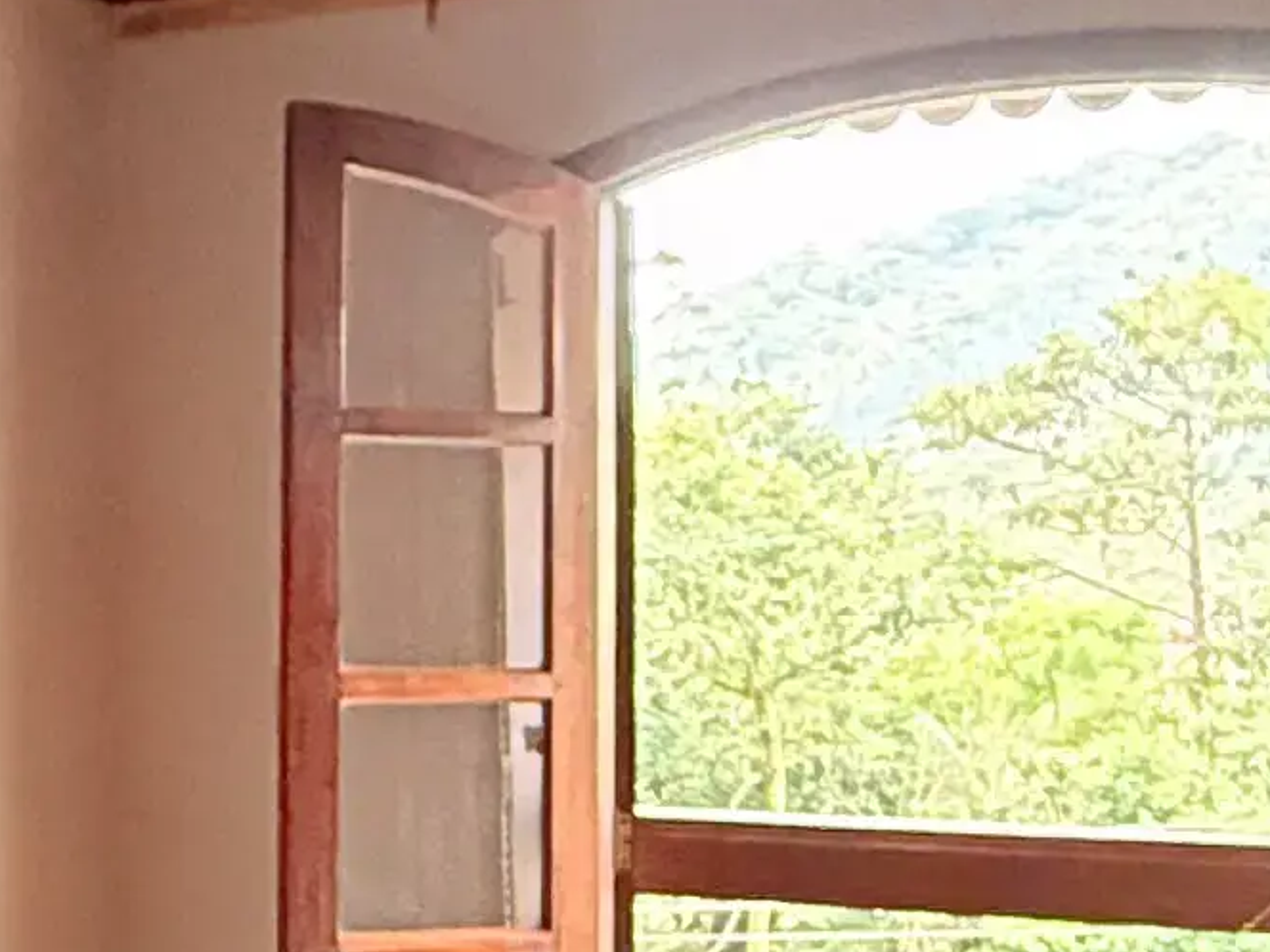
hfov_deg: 19.2
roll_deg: -0.4
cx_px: -799
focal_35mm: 85
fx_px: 3119
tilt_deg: +0.1
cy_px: 616
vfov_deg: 17.3
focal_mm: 2.22
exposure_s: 1/120
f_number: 2.2
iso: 500
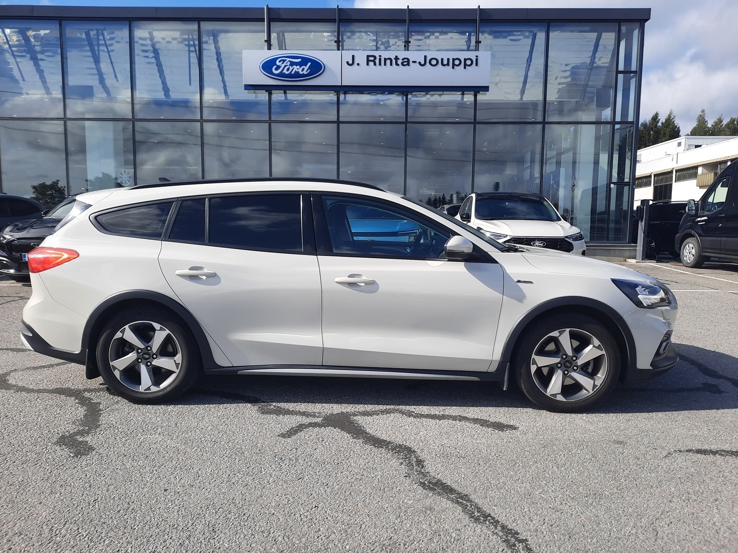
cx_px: 369
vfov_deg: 54.9
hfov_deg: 69.4
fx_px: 533
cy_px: 276
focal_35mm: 25
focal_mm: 4.6
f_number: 2
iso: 32
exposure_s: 1/950
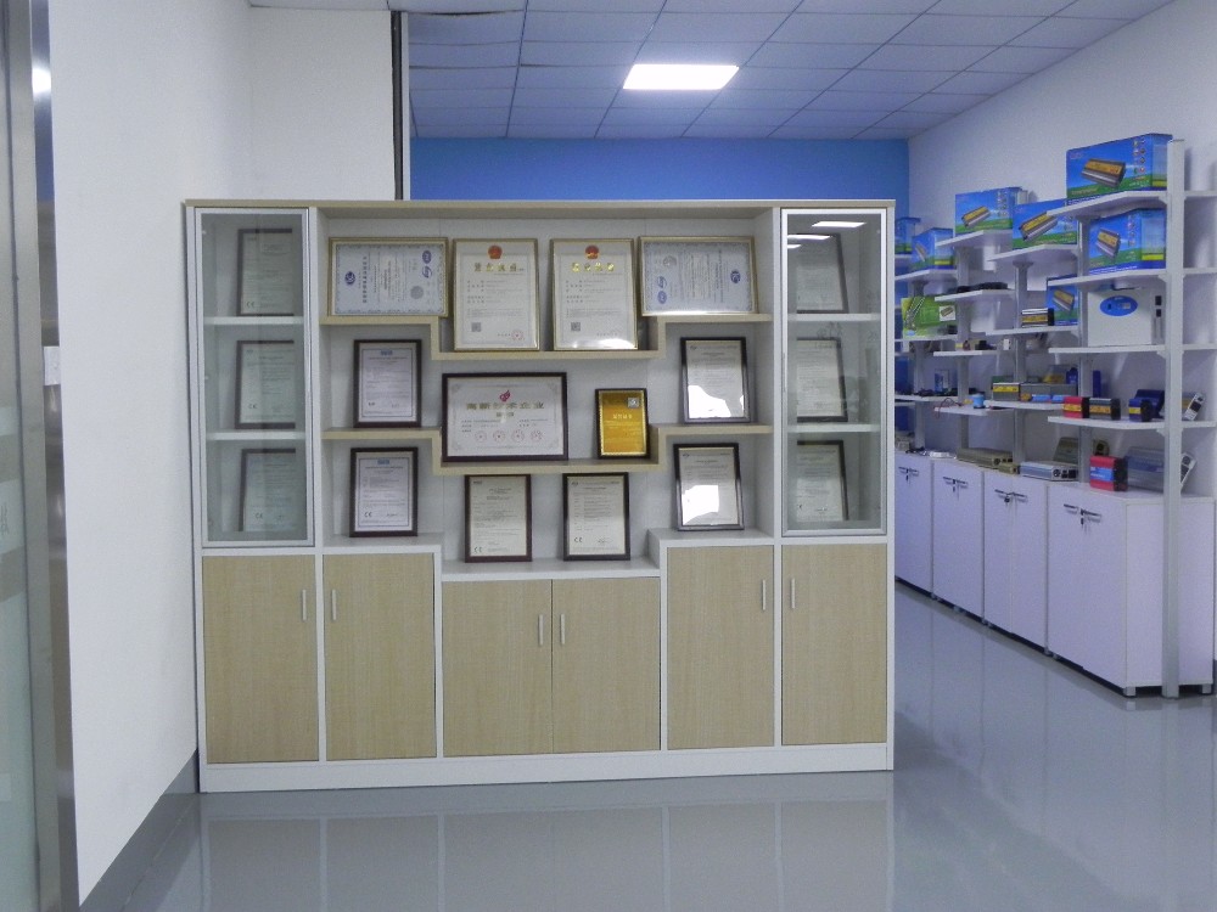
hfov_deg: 45.8
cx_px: 608
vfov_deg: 35.1
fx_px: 1441
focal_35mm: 41
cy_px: 456
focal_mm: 7.3
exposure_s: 1/29.5
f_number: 3.2
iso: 400
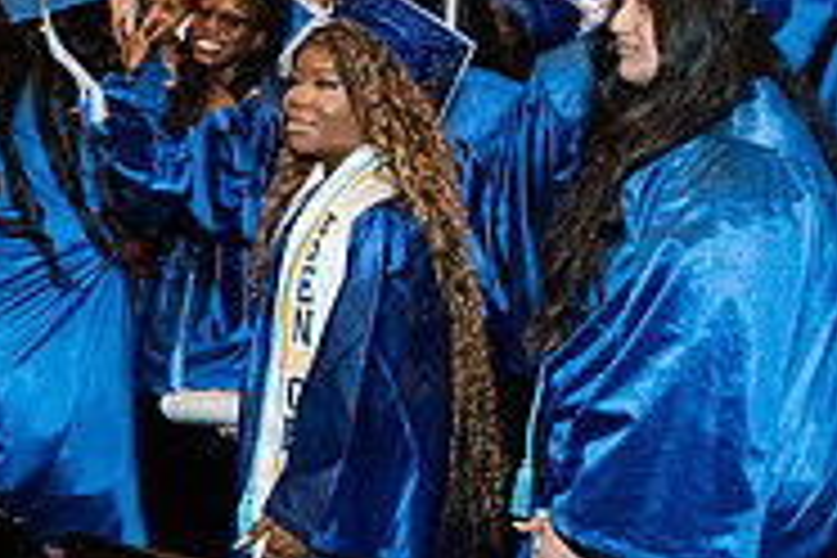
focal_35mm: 75
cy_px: 106
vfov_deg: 18.0
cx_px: -158
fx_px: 1744
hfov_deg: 24.5
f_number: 3.5
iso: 8000
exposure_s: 1/160
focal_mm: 24
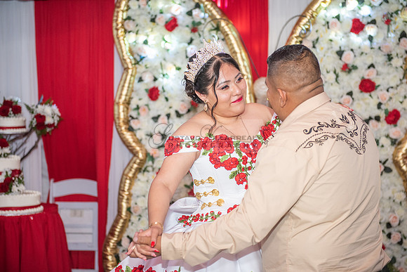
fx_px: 792
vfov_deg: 19.5
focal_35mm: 70
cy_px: 136
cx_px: 204
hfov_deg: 28.8
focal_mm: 70
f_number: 3.2
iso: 800
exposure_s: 1/160
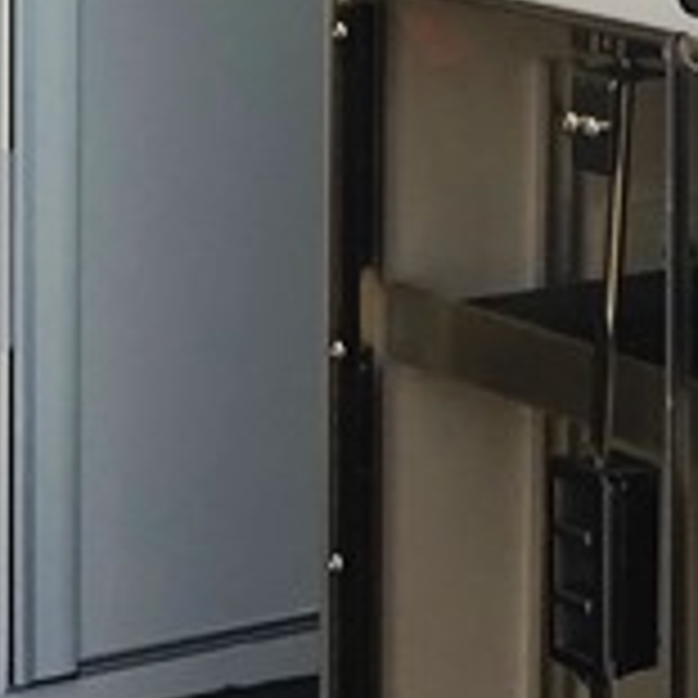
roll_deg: -1.8
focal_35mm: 164
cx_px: 793
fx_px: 3741
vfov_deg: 10.3
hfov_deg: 10.5
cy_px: -392
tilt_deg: -3.9
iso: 20
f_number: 1.8
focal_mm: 3.99
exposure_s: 1/127
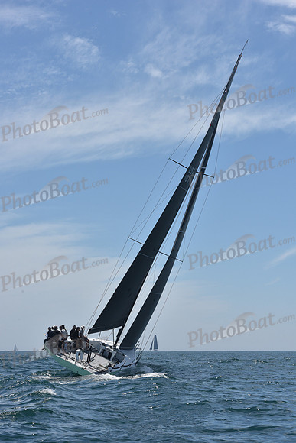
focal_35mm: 70
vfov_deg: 28.8
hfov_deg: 19.5
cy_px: 222
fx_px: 863
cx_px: 148
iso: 250
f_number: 11
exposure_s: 1/800
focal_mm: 70
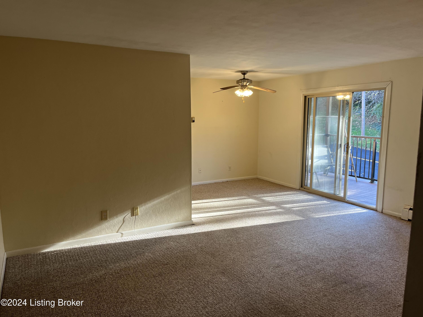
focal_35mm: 26
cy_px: 158
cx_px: 212
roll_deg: +0.3
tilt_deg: -8.4
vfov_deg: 53.1
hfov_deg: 67.3
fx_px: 318
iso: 125
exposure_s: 1/120
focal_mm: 5.1
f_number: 1.6
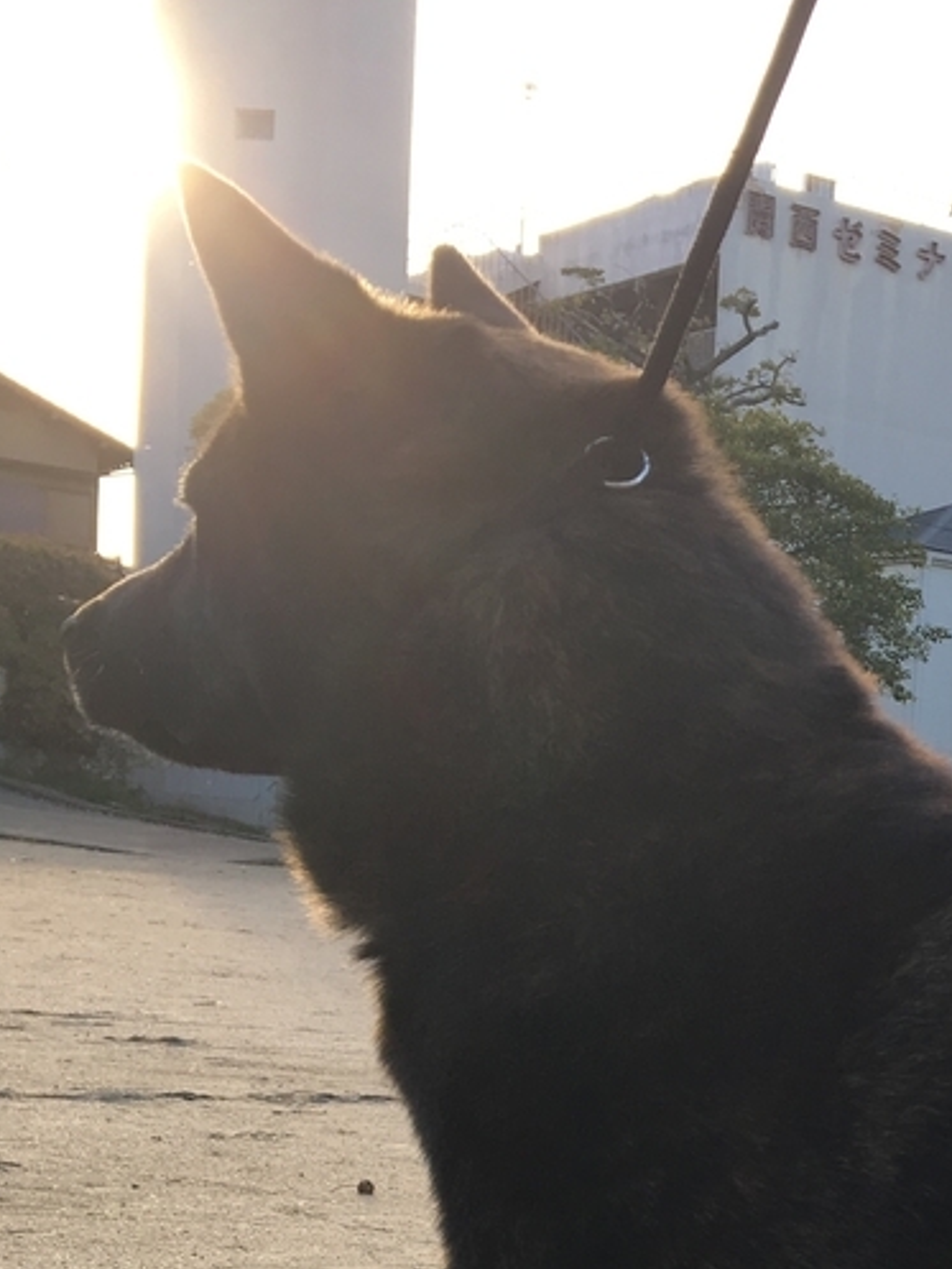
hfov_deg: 19.8
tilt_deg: -7.9
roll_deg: -3.7
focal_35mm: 70
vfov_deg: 26.5
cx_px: 1118
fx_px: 2566
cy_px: 1213
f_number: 2.2
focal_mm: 4.15
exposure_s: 1/267
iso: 25
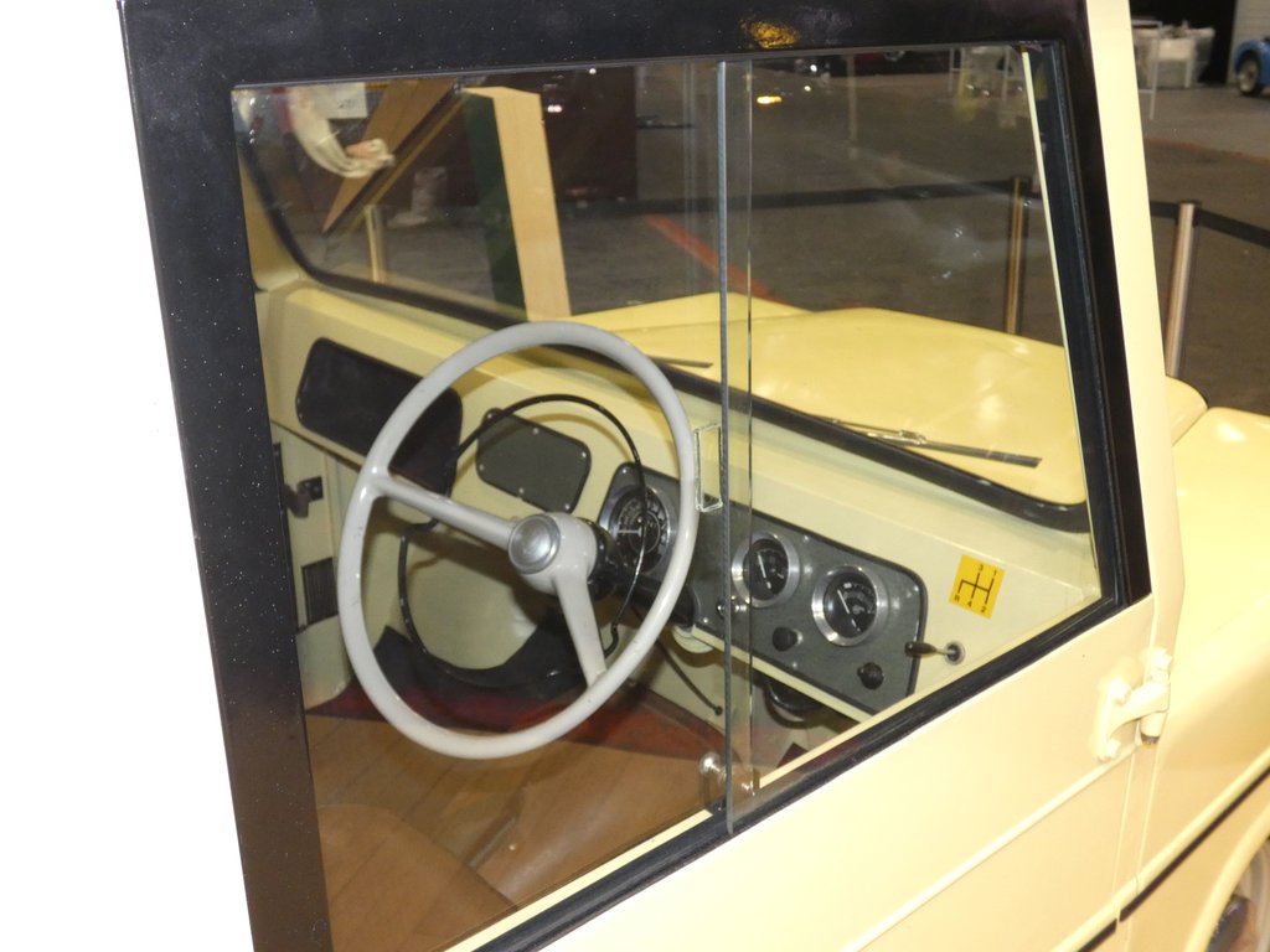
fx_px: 1284
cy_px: 476
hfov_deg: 52.6
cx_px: 635
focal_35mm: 35
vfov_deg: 40.7
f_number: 4
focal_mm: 6.2
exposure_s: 1/60
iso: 500
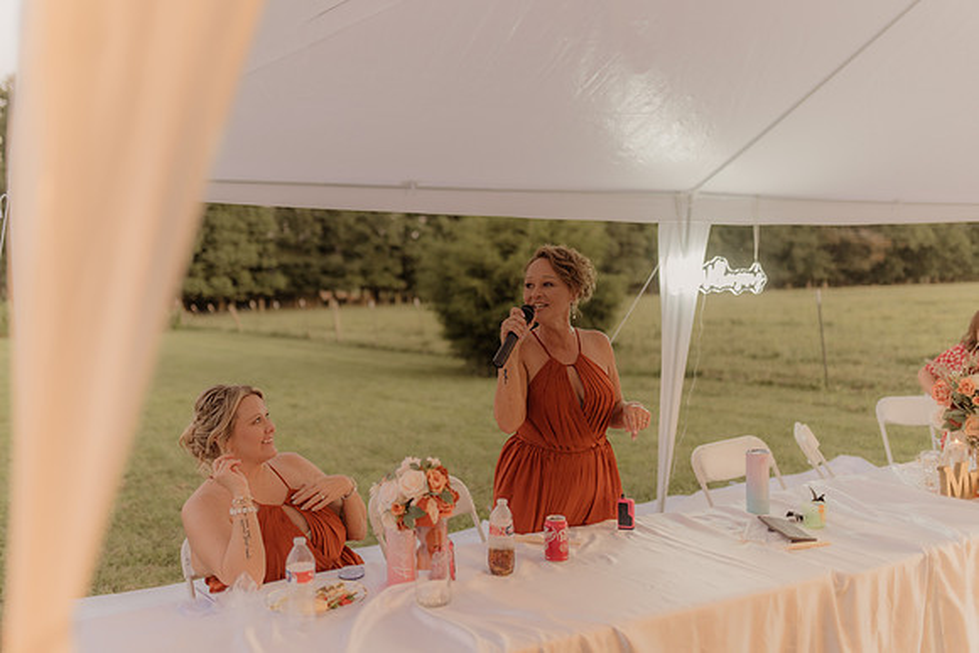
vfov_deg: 37.9
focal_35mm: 35
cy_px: 326
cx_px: 490
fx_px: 952
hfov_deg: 54.4
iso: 500
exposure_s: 1/160
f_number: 1.4
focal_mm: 35
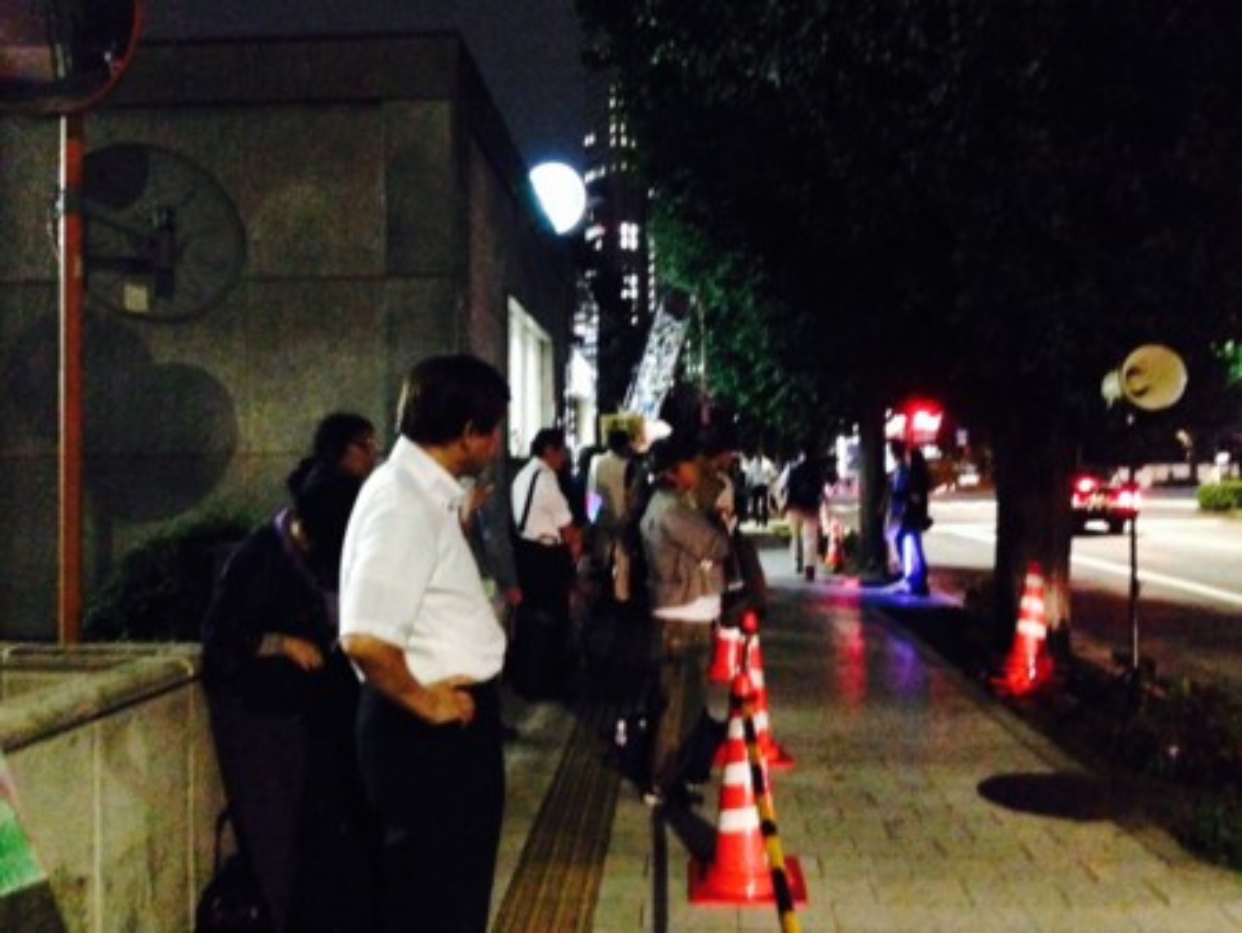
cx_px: 621
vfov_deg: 22.3
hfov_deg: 29.4
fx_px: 2369
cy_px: 466
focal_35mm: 66
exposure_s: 1/15
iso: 1600
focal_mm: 4.12
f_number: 2.4
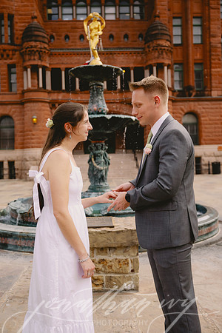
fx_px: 342
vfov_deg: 51.9
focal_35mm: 37
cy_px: 166
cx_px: 111
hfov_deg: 35.9
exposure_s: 1/4000
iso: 500
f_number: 3.2
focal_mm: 37
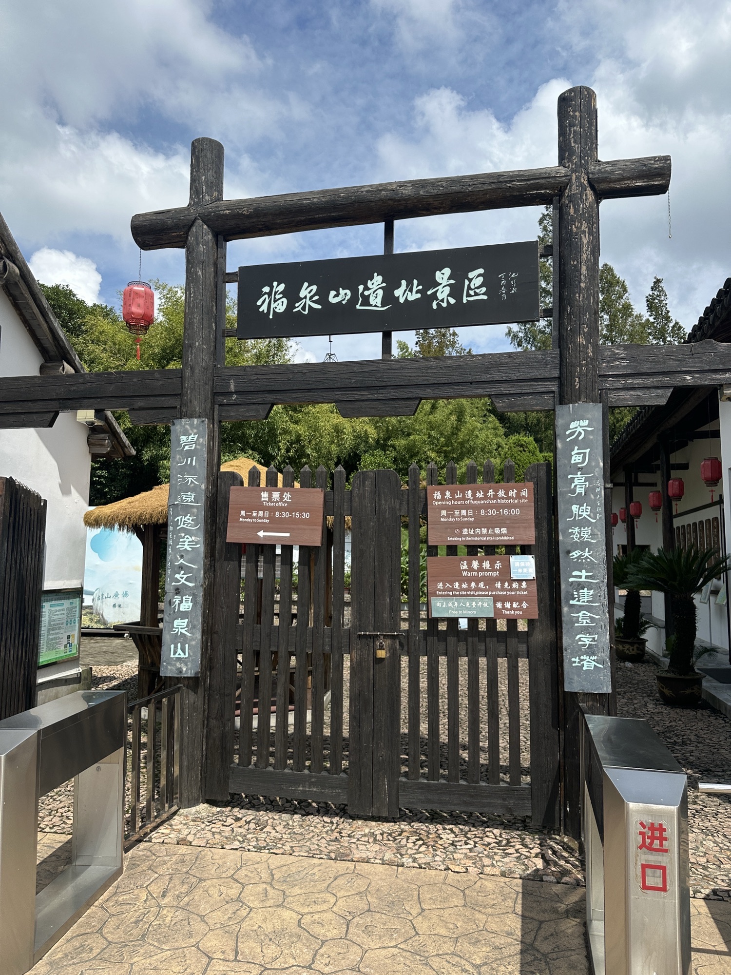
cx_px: 366
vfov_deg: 71.6
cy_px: 488
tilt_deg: +6.8
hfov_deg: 56.8
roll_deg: +0.9
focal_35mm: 24
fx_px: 676
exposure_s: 1/5000
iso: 80
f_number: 1.78
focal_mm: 6.86
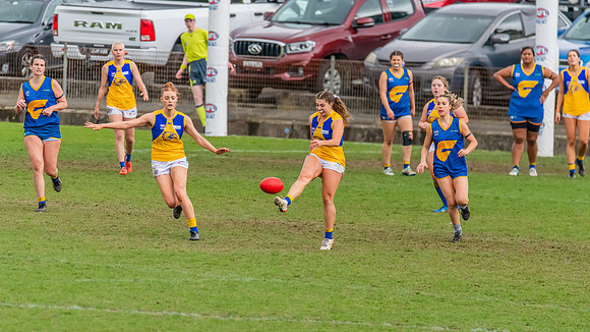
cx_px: 295
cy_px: 194
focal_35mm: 581
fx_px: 9090
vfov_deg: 2.1
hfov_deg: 3.7
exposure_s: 1/1250
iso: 2500
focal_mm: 550
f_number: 6.3
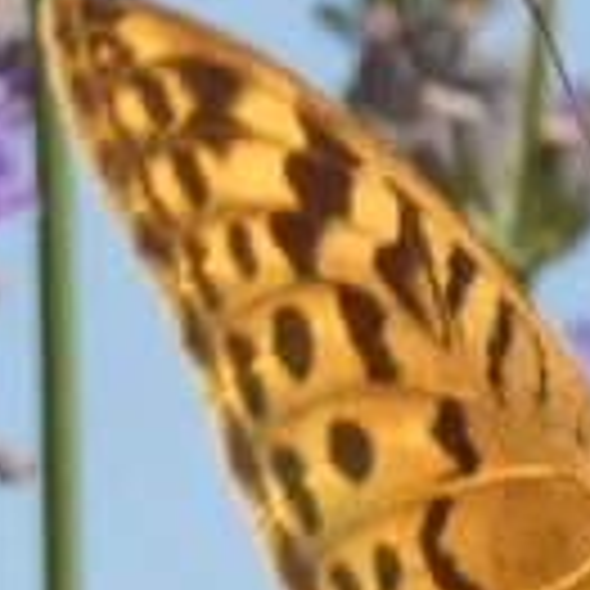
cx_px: 901
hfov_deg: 3.6
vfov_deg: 3.6
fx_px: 9295
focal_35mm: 482
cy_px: 716
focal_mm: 20.1
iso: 80
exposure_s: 1/320
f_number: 5
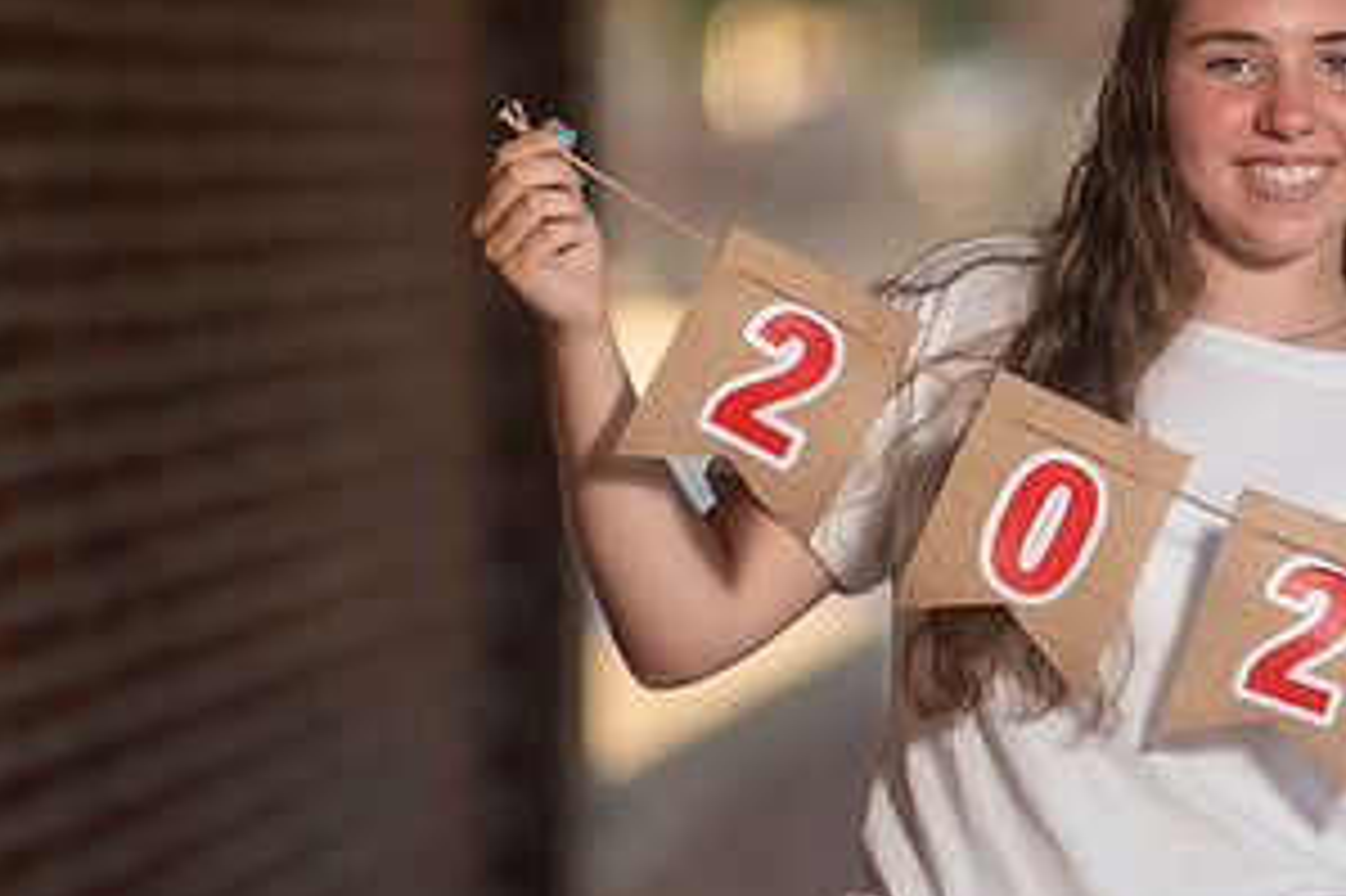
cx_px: 1312
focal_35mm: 516
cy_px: 273
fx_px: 19281
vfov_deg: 2.7
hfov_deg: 4.0
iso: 50
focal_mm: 200
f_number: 2.8
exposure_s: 1/200
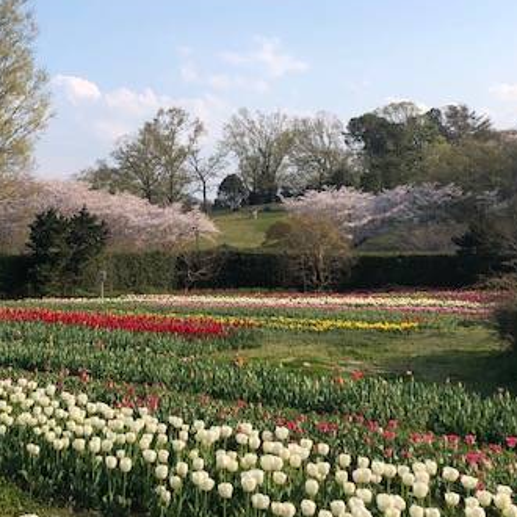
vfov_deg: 35.2
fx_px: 811
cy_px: 207
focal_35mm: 48
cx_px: 88
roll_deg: +0.0
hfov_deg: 34.1
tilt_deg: +0.7
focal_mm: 3.99
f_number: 1.8
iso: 20
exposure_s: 1/1919
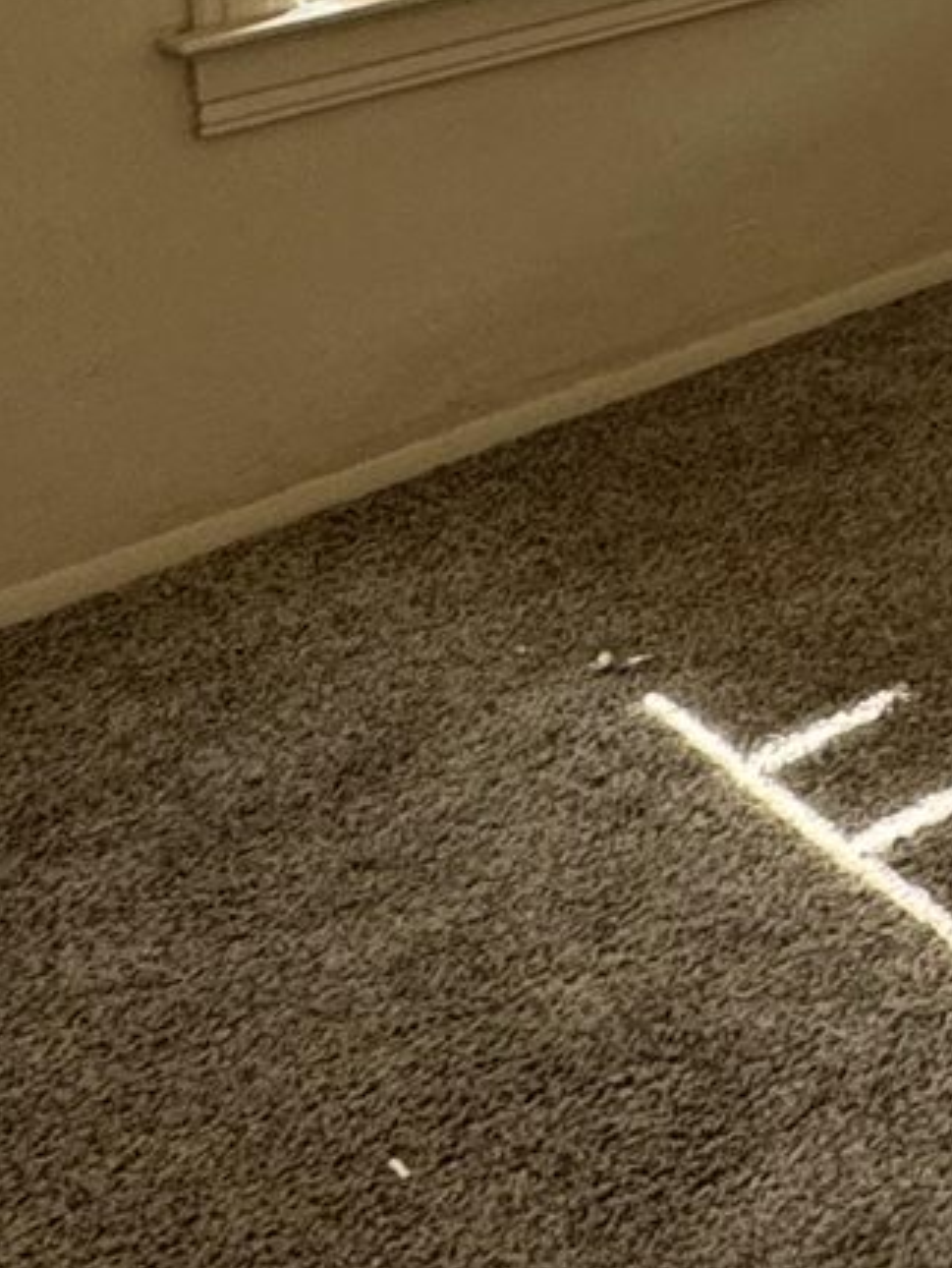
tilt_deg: -4.1
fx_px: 2747
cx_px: 1904
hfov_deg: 15.6
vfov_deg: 22.5
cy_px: -495
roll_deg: +2.3
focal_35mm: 75
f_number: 2.2
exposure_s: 1/99
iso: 125
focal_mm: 2.22
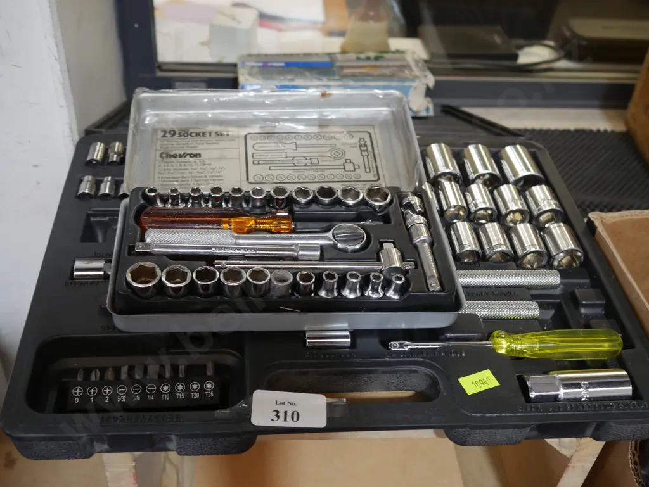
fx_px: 750
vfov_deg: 36.0
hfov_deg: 46.8
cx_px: 324
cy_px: 244
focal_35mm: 40
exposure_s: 1/60
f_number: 4.5
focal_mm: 20
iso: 640
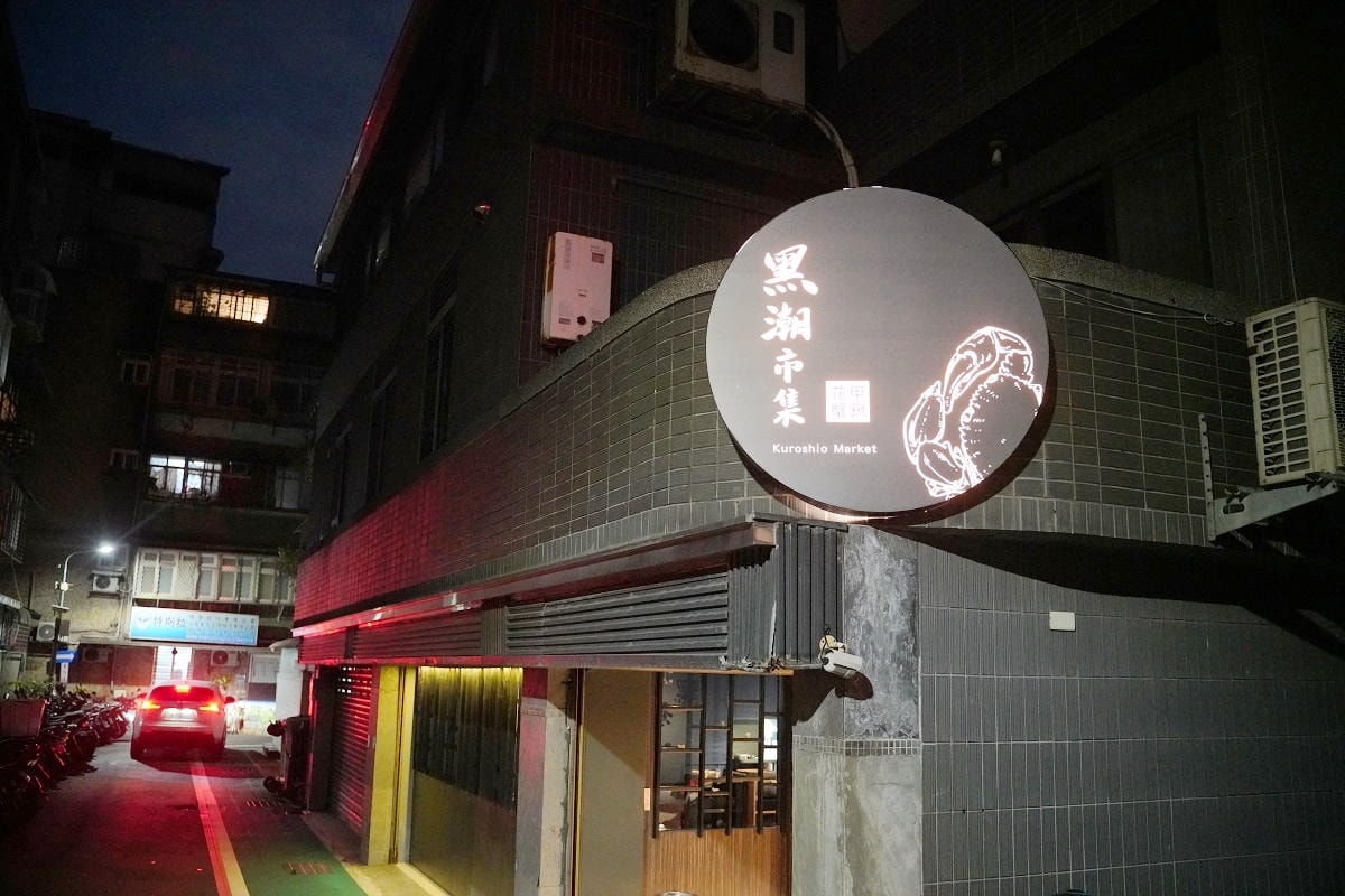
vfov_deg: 46.4
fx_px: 1046
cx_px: 672
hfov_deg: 65.5
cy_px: 448
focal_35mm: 28
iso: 12800
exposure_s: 1/80
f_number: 2.8
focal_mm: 28
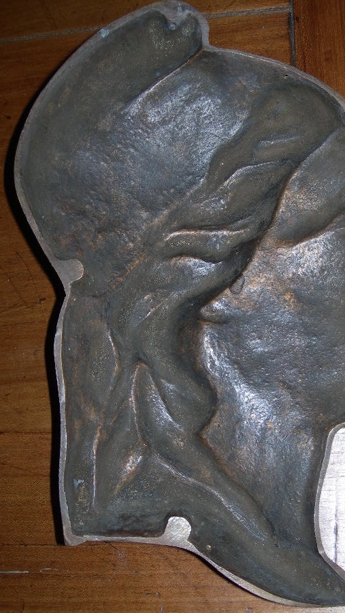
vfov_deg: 43.7
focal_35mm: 47
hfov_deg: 25.4
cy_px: 323
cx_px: 210
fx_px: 765
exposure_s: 1/60.1
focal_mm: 7.8
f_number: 2.8
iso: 50
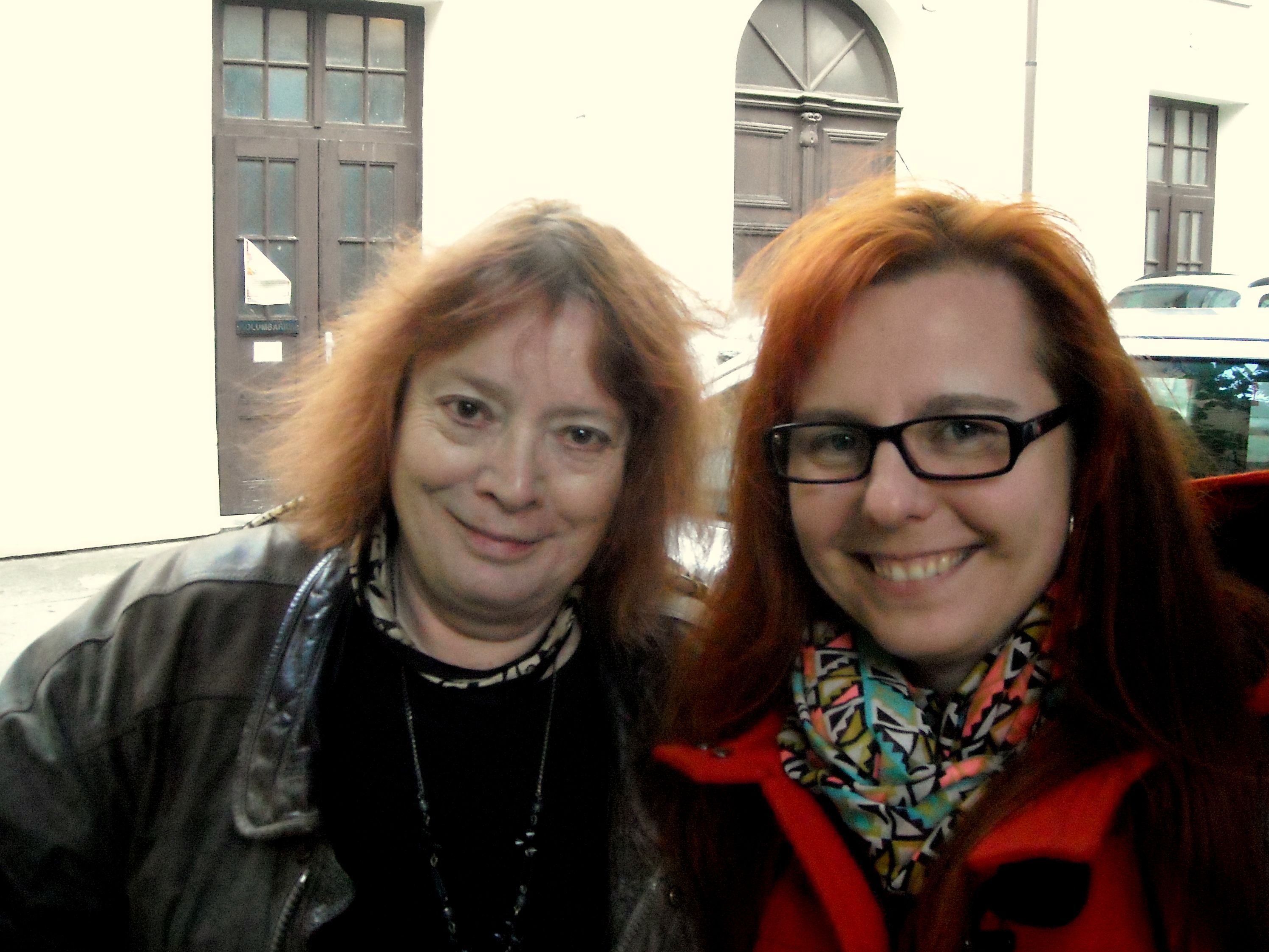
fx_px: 1320
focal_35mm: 36
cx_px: 652
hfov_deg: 51.3
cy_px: 483
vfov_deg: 39.7
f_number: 2.8
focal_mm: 5.7
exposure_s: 1/80
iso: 800
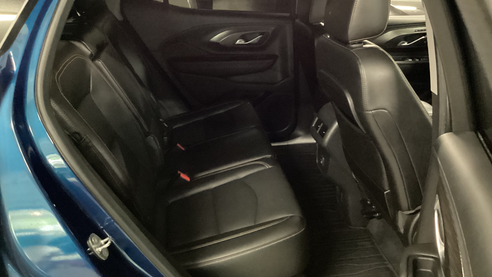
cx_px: 245
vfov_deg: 34.6
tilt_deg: -24.1
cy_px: 125
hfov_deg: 58.0
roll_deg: +0.3
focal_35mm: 34
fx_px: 444
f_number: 2.4
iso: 800
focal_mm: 3.3
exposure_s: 1/15
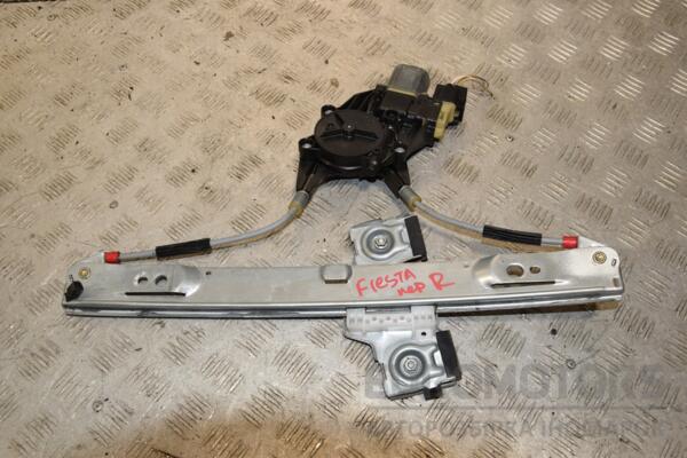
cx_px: 344
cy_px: 229
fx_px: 630
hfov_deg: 57.2
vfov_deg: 40.0
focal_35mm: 33
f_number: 9
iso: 800
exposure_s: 1/200
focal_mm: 22
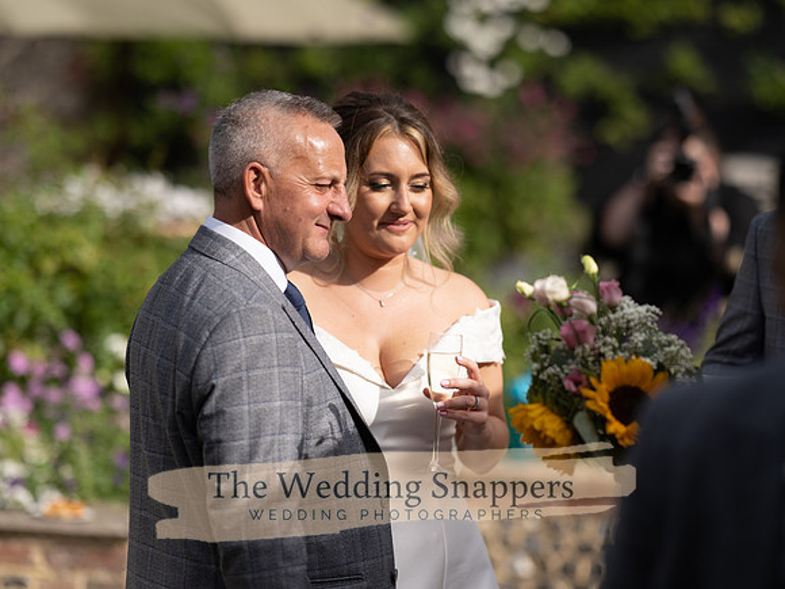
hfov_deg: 13.5
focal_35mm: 146
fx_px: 3311
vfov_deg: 10.2
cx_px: 392
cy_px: 294
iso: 125
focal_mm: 135
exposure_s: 1/6400
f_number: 2.2
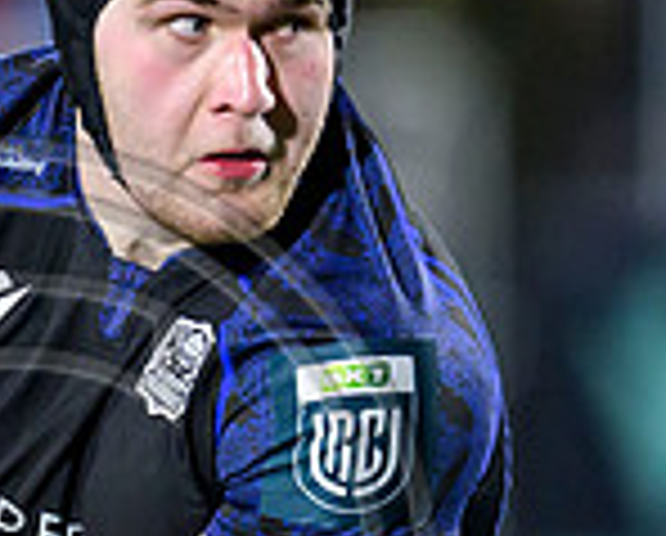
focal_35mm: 2378
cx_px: 402
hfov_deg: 0.8
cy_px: 615
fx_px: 46966
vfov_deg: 0.7
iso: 5000
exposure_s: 1/1600
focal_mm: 400
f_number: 3.2
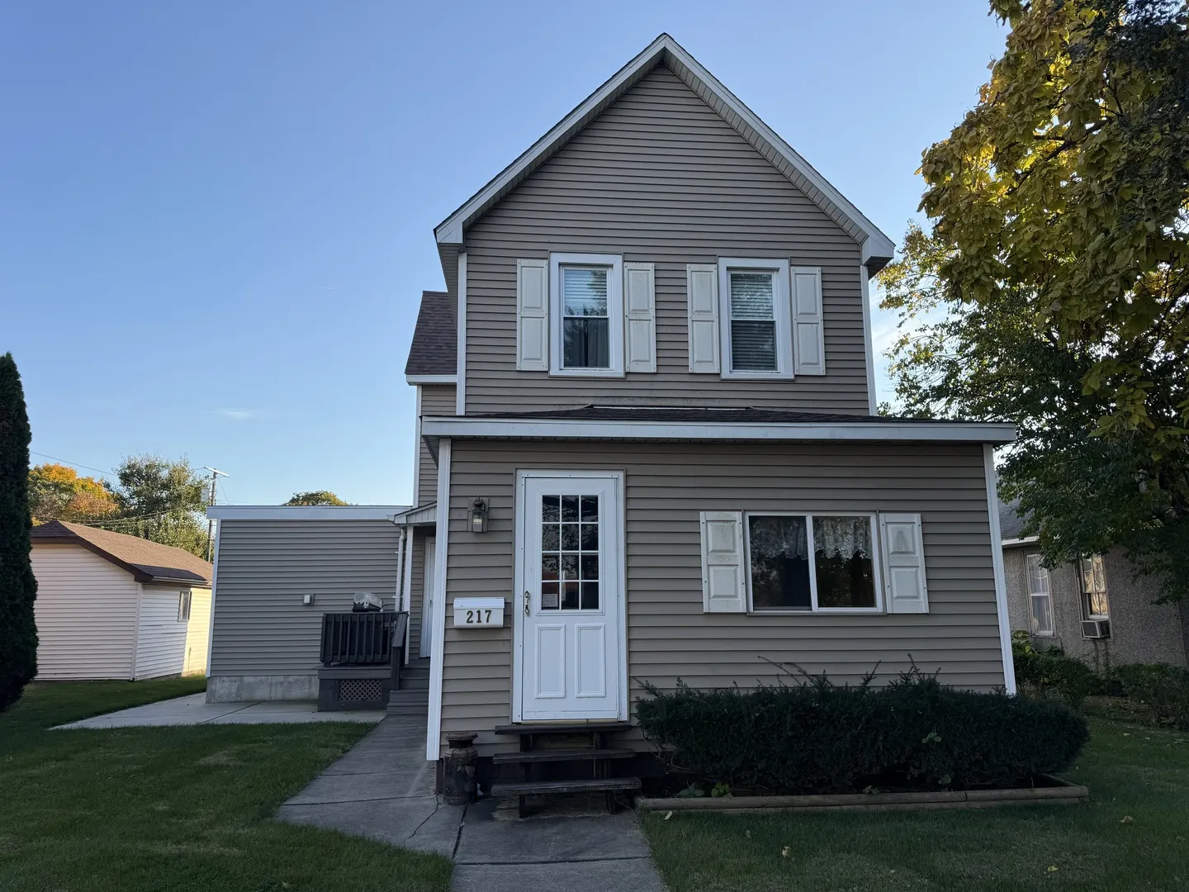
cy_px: 446
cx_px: 594
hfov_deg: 71.6
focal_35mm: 24
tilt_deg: +11.3
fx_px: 824
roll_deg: +0.0
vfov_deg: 56.8
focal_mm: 6.76
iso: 80
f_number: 1.78
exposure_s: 1/1410
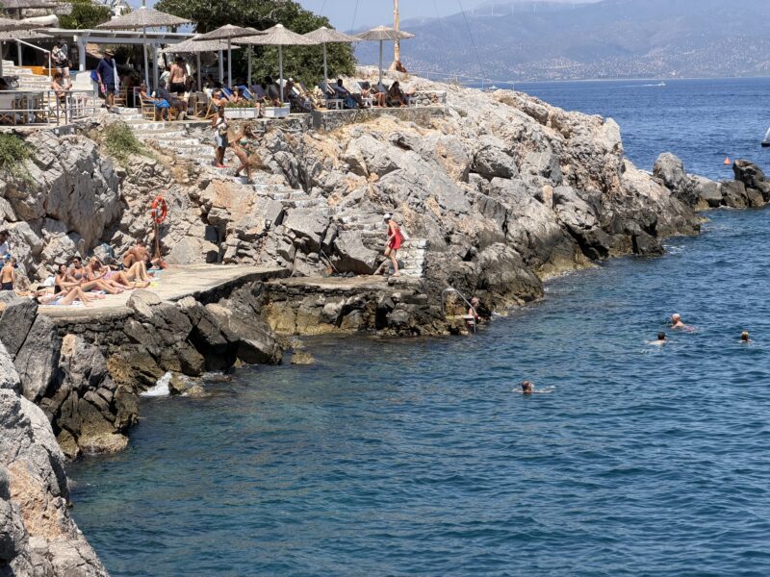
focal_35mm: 100
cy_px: 288
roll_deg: +1.5
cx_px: 385
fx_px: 2224
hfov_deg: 19.6
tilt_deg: -5.8
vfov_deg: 14.8
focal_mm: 16.89
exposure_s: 1/638
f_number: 2.8
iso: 25
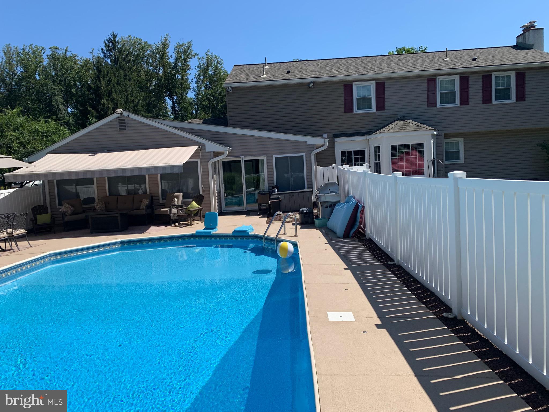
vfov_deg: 53.1
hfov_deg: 67.3
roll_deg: +2.8
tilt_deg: -5.9
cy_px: 206
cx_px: 274
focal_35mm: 26
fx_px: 412
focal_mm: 4.25
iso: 25
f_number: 1.8
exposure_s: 1/2364
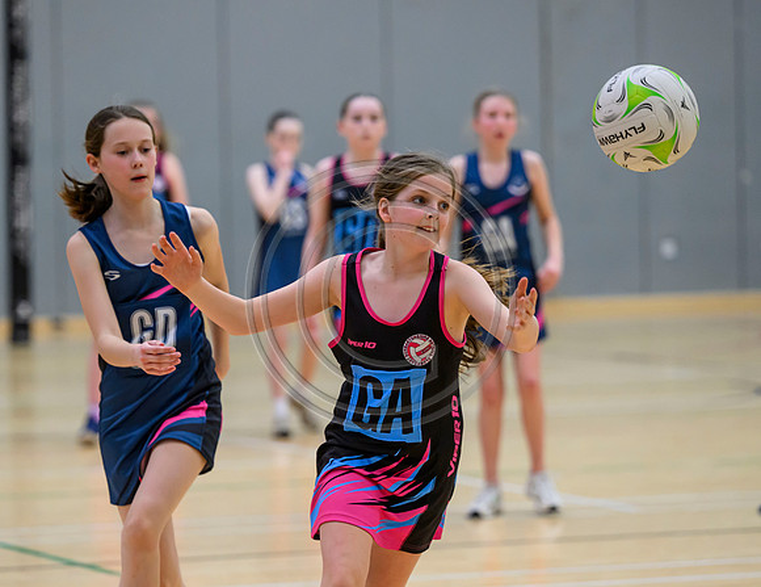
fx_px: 4787
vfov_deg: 7.0
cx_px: 346
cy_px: 301
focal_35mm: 216
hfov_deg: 9.1
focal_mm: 155
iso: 3200
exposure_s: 1/1250
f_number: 3.2
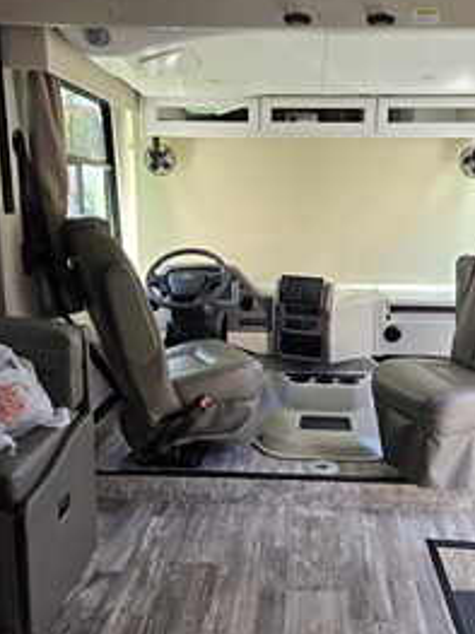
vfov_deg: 52.6
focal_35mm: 35
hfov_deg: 40.5
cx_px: 277
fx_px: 641
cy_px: 330
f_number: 1.8
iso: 125
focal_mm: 5.4
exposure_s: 1/180
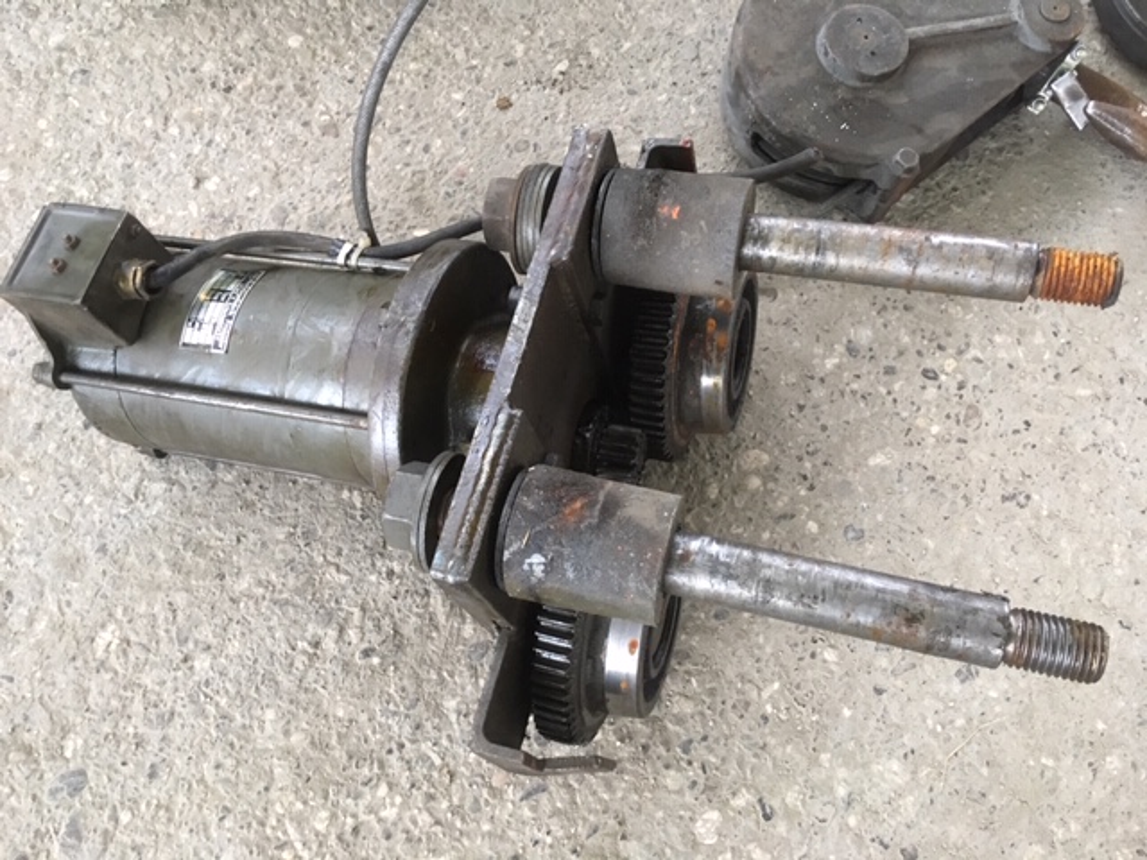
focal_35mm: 29
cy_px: 430
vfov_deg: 48.2
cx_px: 574
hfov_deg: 61.7
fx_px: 961
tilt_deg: -67.2
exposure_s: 1/20
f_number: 2.2
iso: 200
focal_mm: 4.15
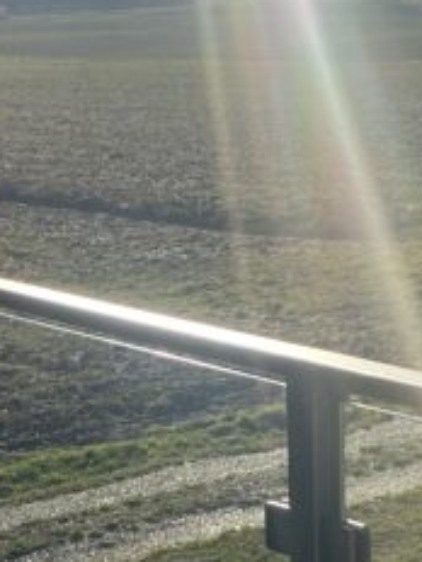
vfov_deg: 16.6
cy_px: 606
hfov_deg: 12.9
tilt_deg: -15.5
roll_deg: +0.6
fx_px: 1869
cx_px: 245
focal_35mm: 115
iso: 32
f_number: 1.8
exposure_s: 1/4274
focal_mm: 4.25
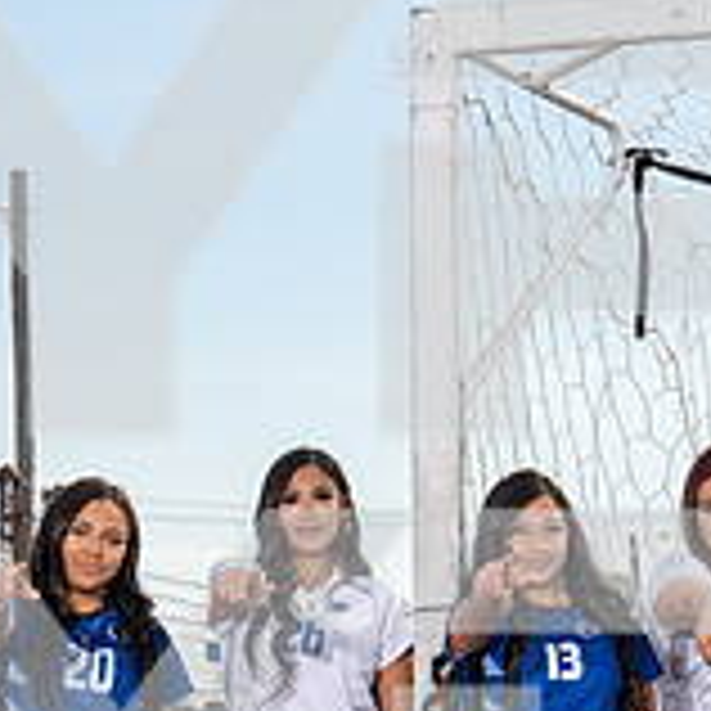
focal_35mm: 184
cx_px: 280
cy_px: 865
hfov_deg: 9.5
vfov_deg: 9.4
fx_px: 4276
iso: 100
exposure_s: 1/200
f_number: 9
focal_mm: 52
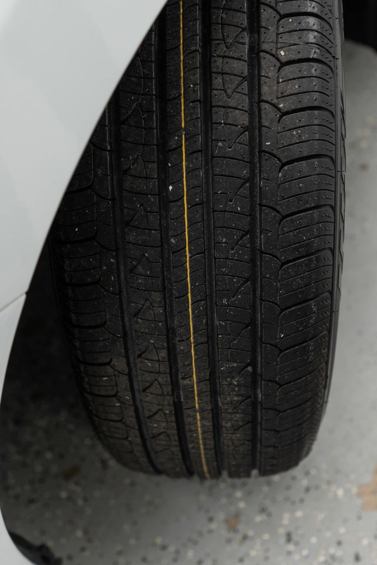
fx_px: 660
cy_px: 282
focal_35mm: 42
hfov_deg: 31.9
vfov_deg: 46.4
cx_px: 188
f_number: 3.2
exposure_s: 1/40
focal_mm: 28
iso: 250
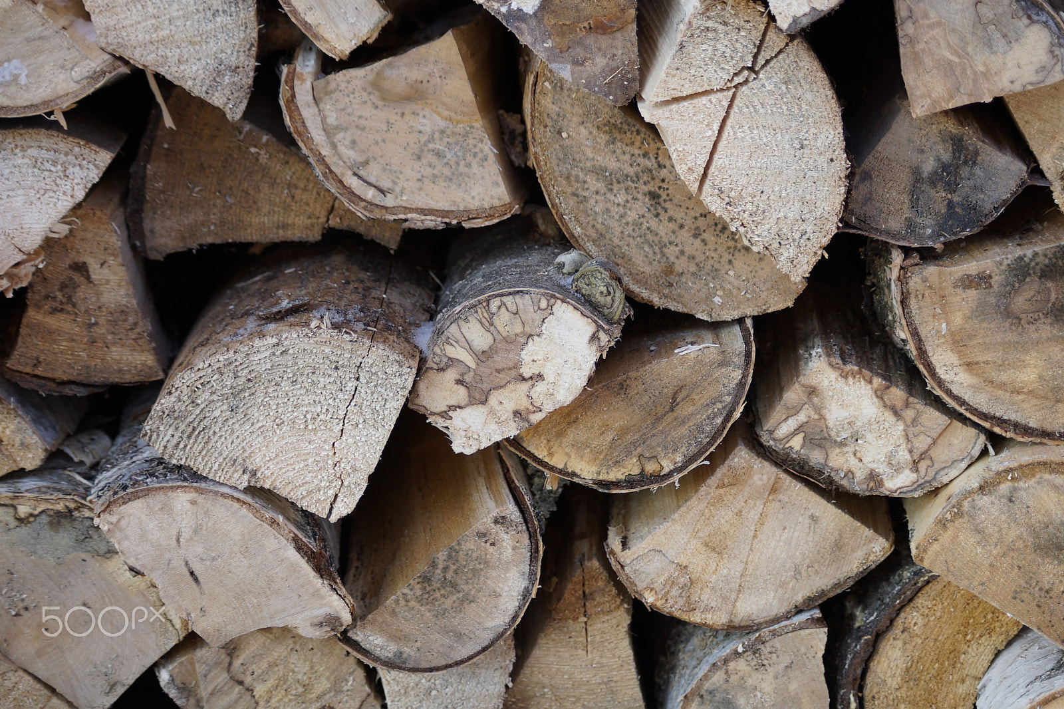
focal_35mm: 82
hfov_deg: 24.8
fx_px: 2423
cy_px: 354
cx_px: 532
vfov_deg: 16.6
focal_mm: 55
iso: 100
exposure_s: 1/100
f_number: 4
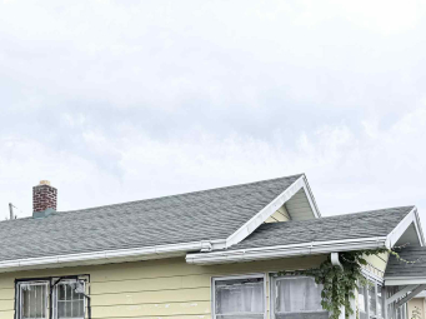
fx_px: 578
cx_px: 156
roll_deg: +0.3
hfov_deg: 40.2
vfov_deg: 29.3
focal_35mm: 47
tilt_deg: +5.7
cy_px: 299
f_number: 1.78
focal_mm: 6.76
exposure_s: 1/2703
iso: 80
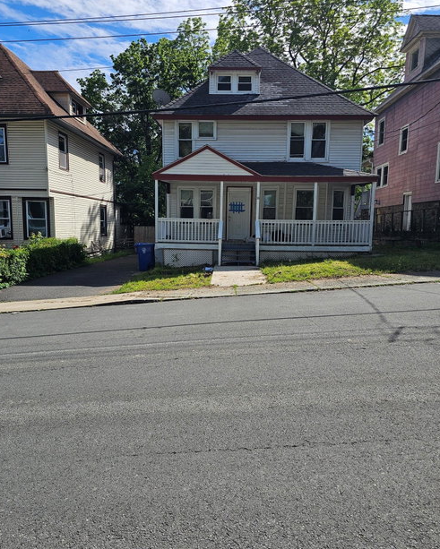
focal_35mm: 25
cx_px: 220
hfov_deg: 56.8
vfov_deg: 68.1
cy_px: 282
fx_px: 407
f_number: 1.7
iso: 10
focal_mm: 6.3
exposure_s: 1/771
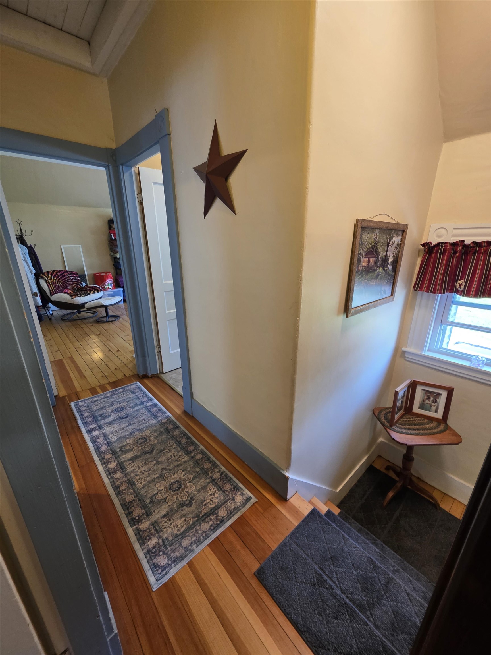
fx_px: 246
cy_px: 328
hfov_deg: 89.9
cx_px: 246
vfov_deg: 106.2
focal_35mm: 13
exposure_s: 1/60
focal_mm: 2.2
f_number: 1.9
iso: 160
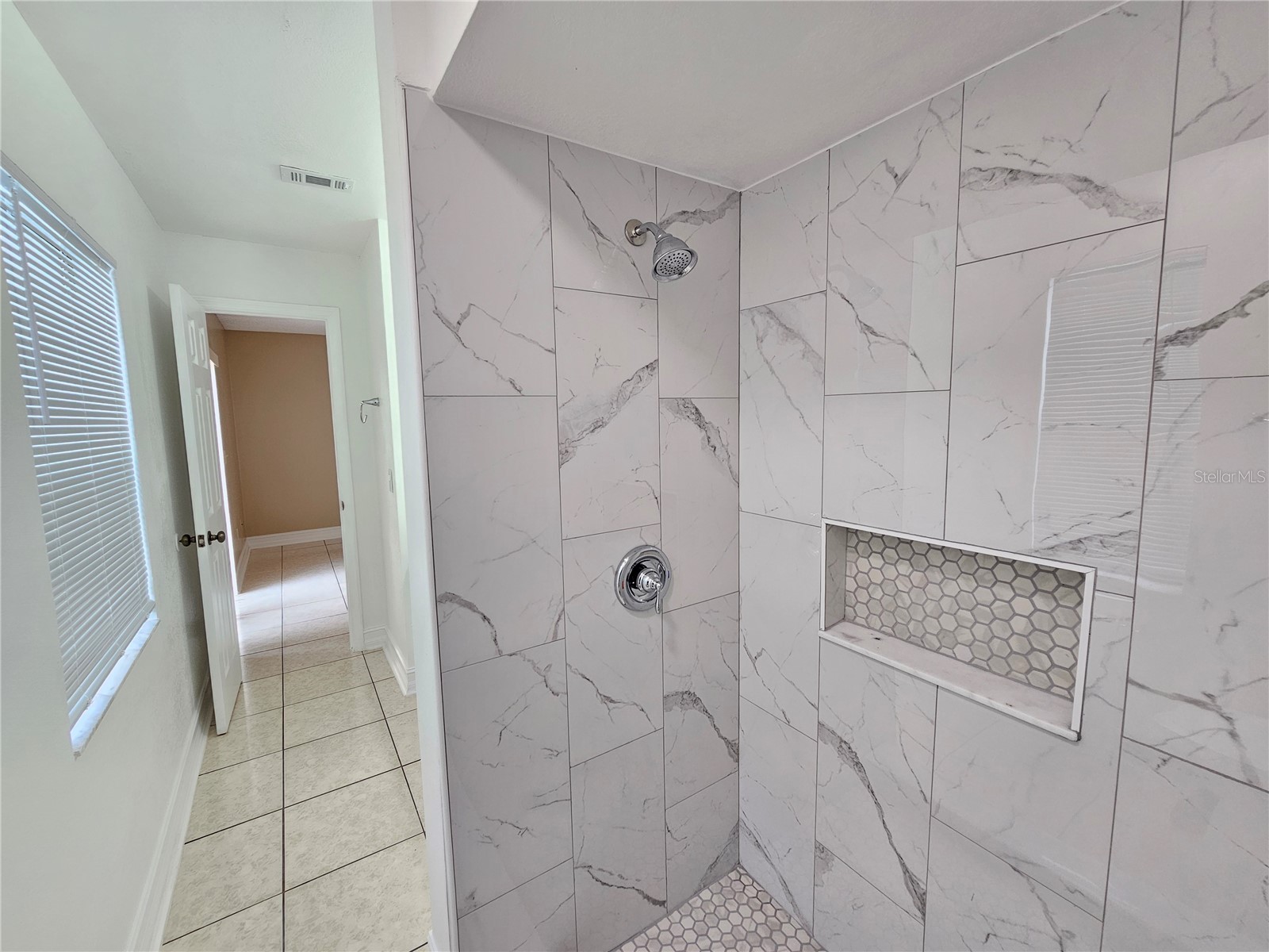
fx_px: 477
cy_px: 476
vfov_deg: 89.9
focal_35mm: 13
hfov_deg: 106.2
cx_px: 634
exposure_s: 1/60
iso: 125
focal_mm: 2.2
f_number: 2.2
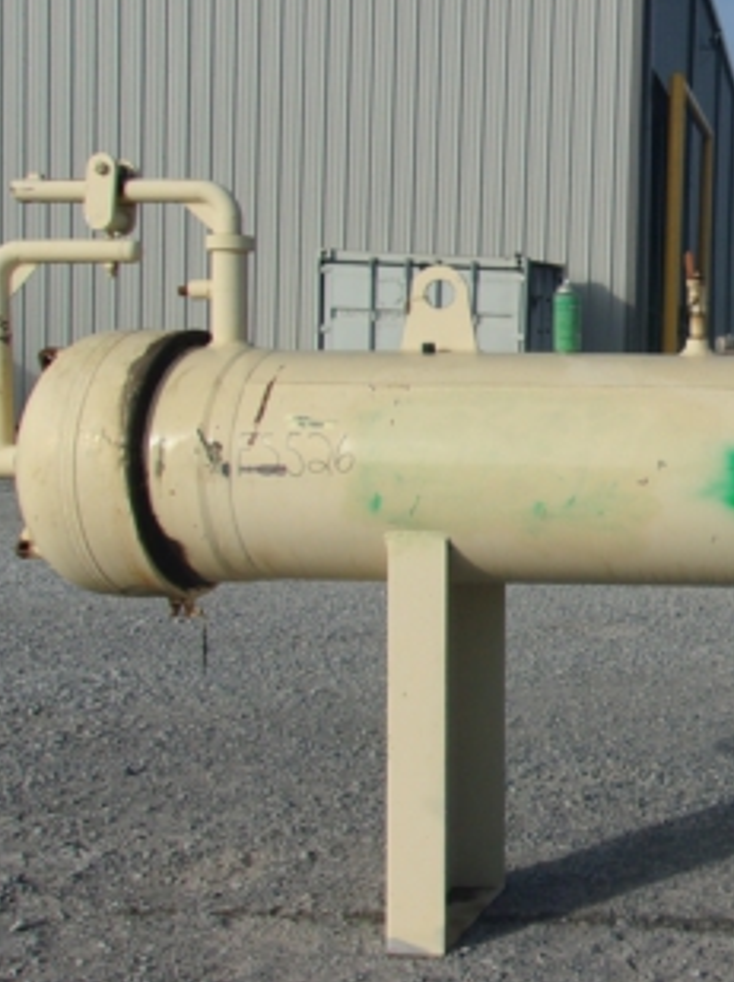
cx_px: 934
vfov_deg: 34.4
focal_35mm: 56
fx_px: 1587
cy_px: 445
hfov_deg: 23.3
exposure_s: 1/170
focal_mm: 4.9
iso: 80
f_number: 10.4
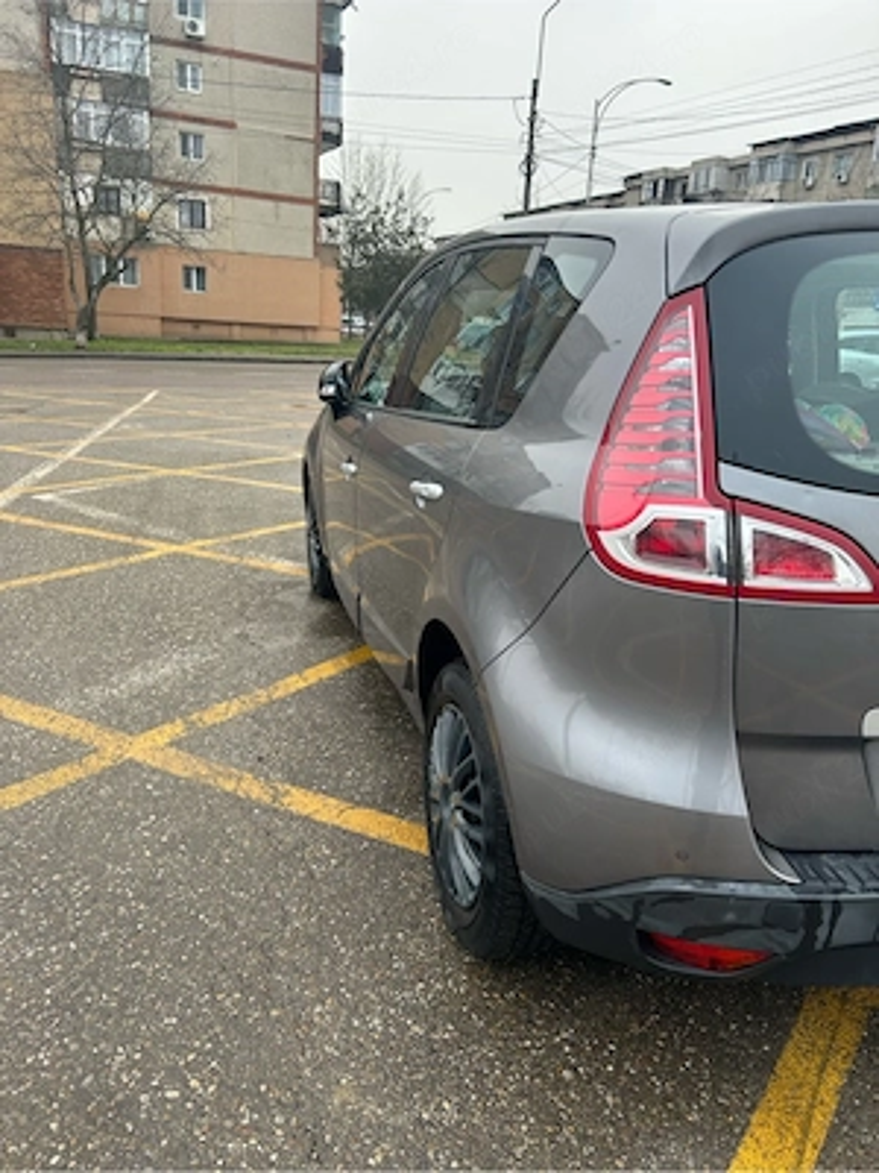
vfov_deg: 67.3
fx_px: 880
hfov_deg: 53.1
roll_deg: -5.1
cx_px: 440
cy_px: 586
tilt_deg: -15.7
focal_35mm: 26
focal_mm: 5.7
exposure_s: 1/131
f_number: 1.5
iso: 40
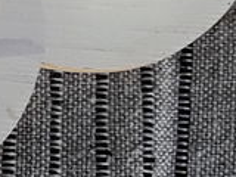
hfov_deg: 10.5
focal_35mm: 169
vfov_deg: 8.0
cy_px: -271
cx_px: -271
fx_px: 1152
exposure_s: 1/50
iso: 50
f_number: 1.9
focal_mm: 2.91
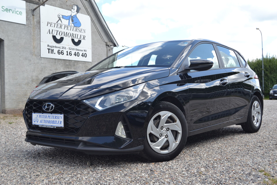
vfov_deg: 31.9
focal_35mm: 42
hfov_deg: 46.4
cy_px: 92
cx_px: 138
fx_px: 323
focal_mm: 28
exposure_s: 1/160
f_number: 6.3
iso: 100
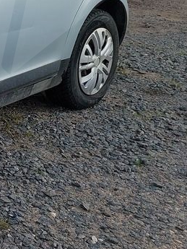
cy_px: 34
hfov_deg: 14.1
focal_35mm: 80
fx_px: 576
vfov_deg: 23.9
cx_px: -230
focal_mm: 5.06
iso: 25
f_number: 1.8
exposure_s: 1/462
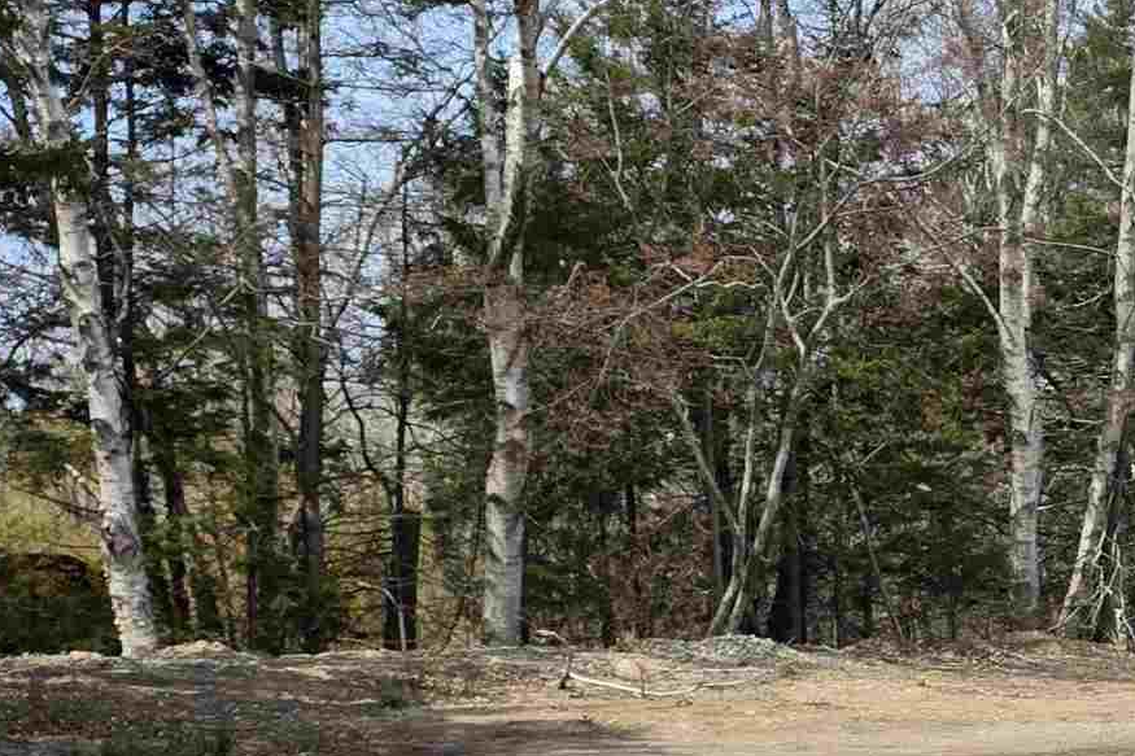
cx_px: 1066
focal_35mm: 84
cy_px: 679
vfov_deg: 16.1
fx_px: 2648
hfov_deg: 23.4
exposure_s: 1/4333
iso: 80
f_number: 1.7
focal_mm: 6.3
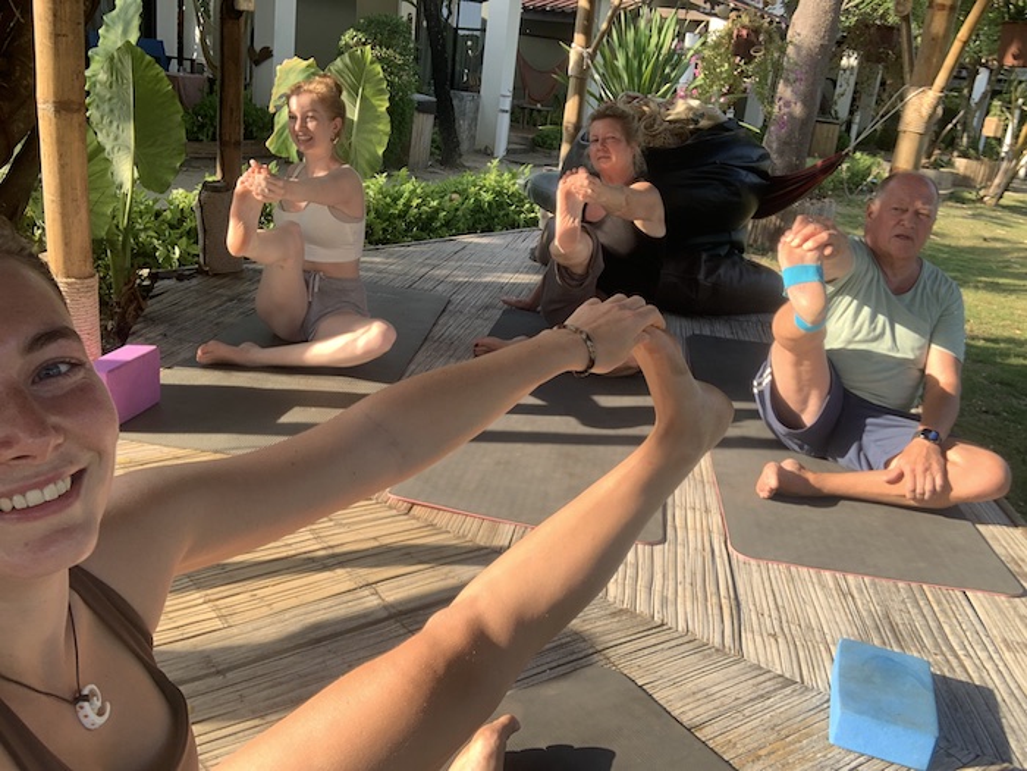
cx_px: 514
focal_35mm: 32
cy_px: 386
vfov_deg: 44.2
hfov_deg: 56.8
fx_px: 949
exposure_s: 1/121
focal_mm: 2.87
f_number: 2.2
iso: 20
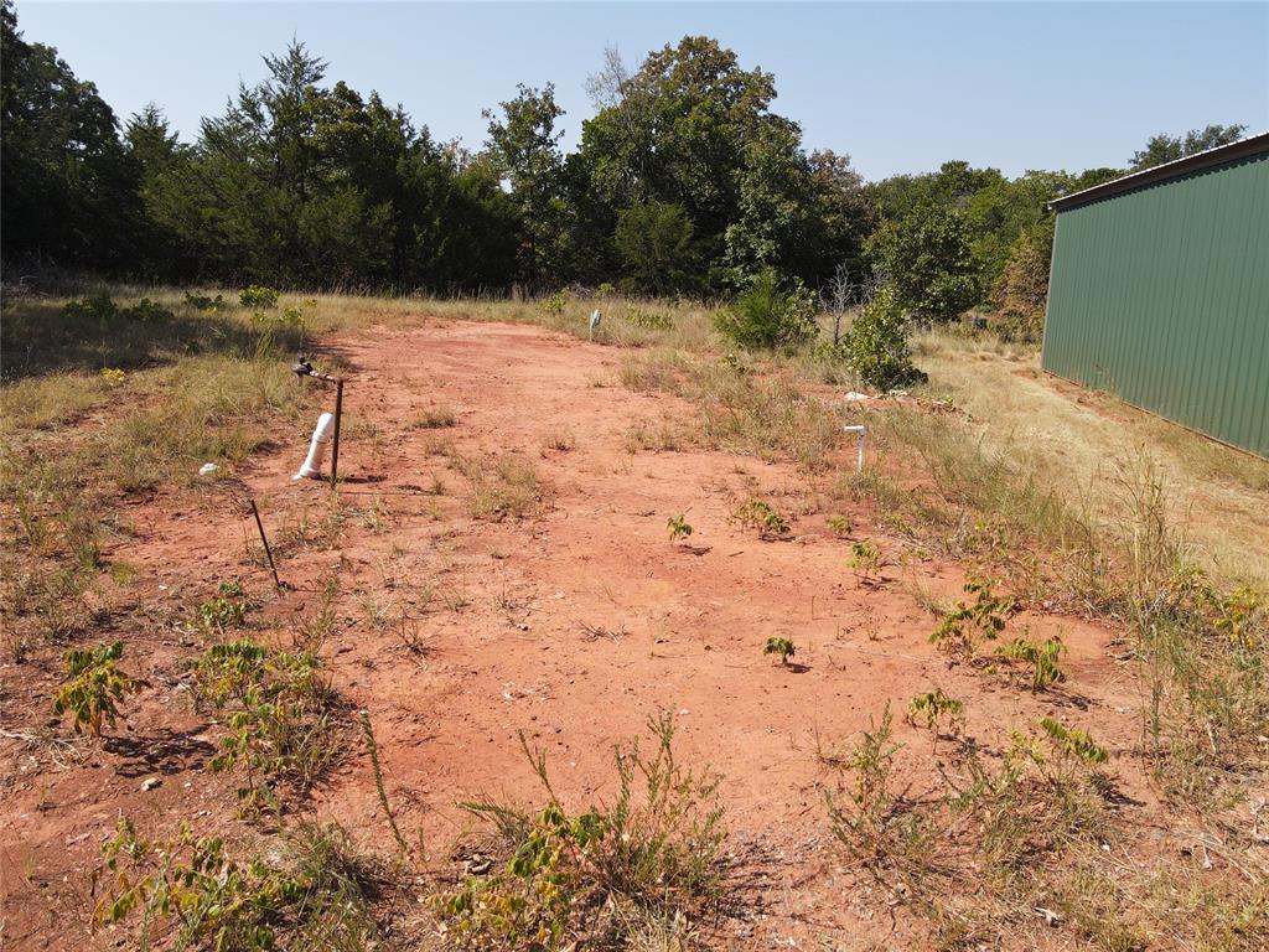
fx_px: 880
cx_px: 634
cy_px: 476
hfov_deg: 71.6
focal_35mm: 24
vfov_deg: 56.8
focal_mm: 4.5
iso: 100
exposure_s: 1/500
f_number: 2.8
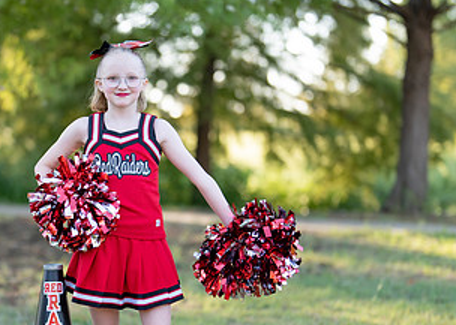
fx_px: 1295
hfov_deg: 19.9
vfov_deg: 14.3
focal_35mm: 100
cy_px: 216
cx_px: 136
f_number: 1.2
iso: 100
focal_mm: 50
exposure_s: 1/640
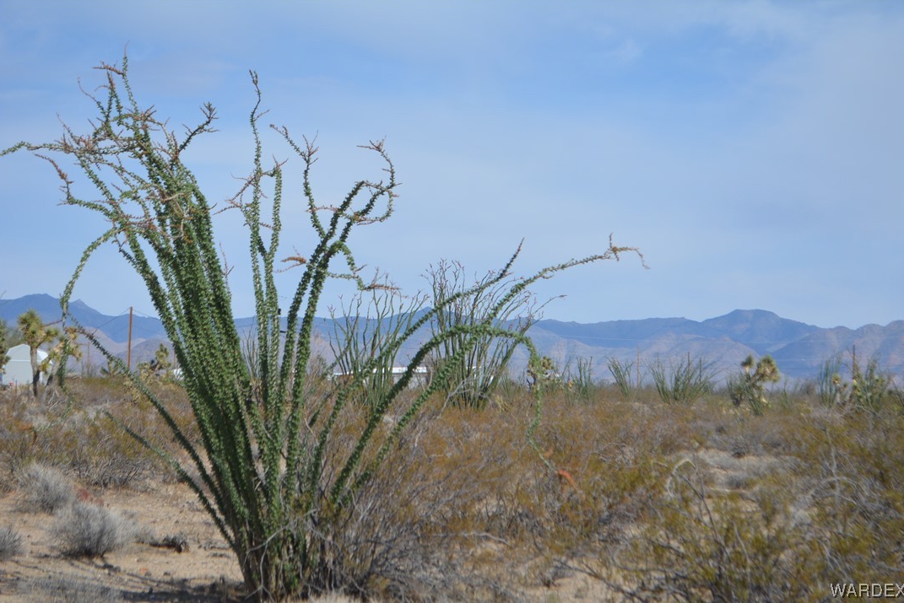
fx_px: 2098
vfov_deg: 16.4
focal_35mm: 84
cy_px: 303
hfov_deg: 24.3
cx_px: 453
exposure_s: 1/1600
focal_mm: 55
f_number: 7.1
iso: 400
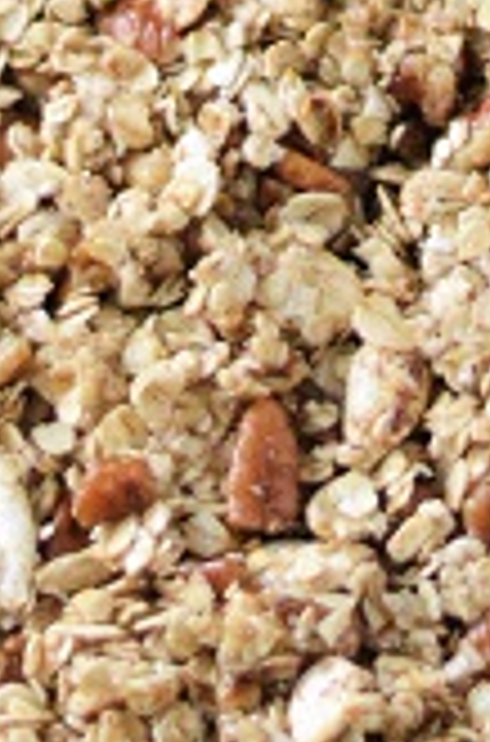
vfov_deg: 5.0
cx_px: 566
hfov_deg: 3.3
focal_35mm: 411
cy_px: -261
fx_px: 8444
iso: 2200
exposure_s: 1/500
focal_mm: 50
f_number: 2
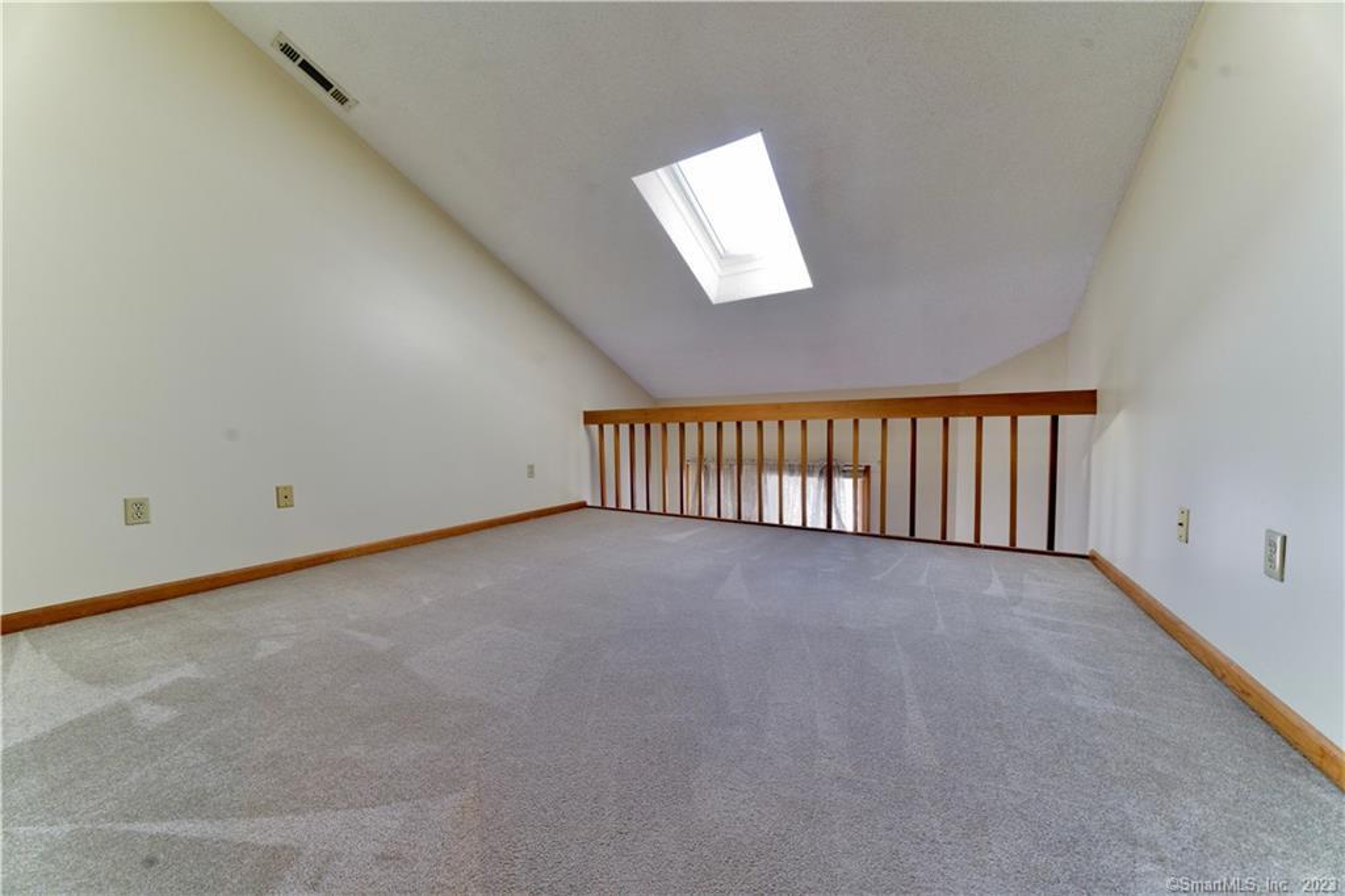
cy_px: 448
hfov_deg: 112.6
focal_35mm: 12
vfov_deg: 90.0
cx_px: 672
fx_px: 448
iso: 400
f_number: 8
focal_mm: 12
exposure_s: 1/8
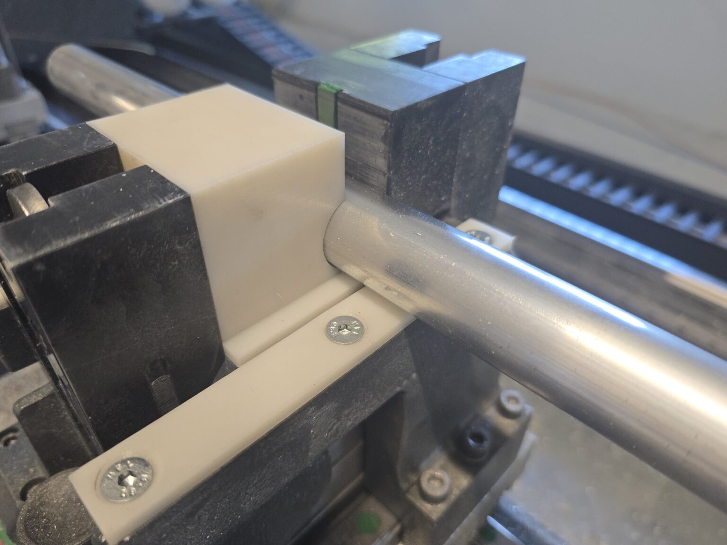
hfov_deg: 73.9
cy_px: 272
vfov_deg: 58.9
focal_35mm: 23
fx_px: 483
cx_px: 364
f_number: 1.7
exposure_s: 1/100
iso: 200
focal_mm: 6.3
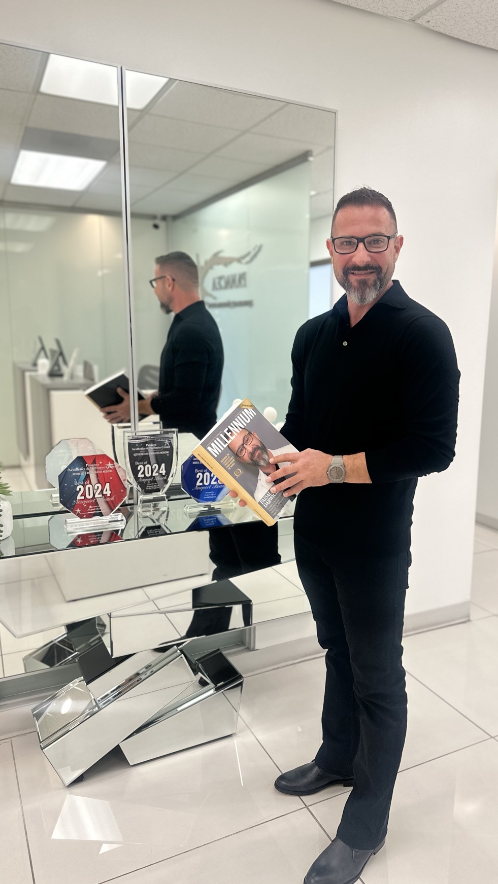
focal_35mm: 27
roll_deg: -2.1
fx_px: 634
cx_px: 310
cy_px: 448
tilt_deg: -9.9
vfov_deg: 69.8
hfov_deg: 42.6
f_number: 1.78
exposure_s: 1/120
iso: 80
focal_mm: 6.86
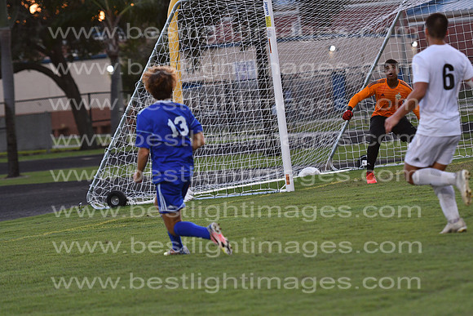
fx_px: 2563
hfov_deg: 10.5
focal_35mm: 195
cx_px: 236
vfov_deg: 7.0
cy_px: 158
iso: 800
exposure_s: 1/800
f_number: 3.2
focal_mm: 130
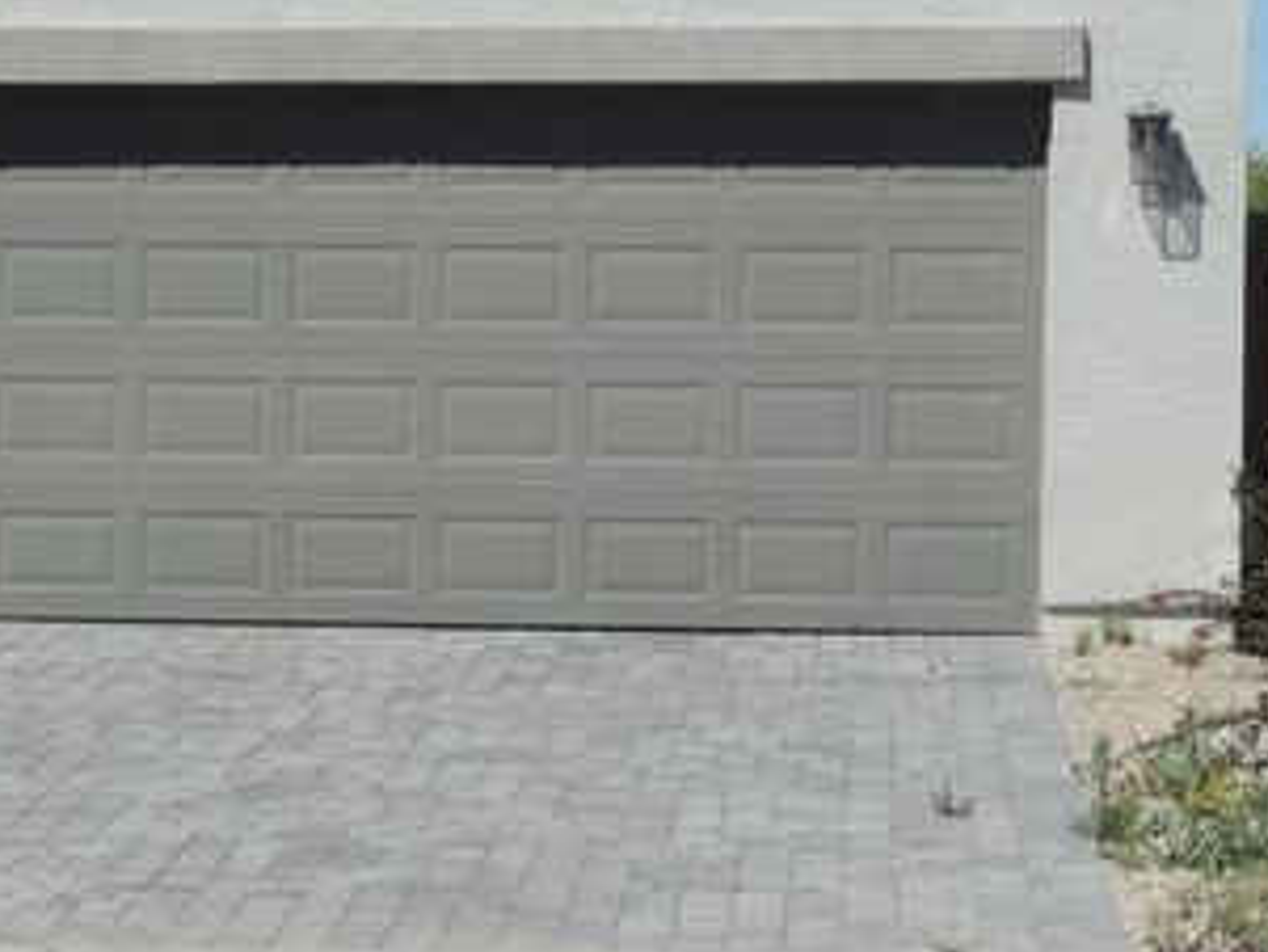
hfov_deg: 14.4
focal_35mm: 136
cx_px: 215
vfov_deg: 10.9
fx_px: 4984
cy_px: 725
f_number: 3.3
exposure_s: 1/1250
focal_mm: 7.1
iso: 80
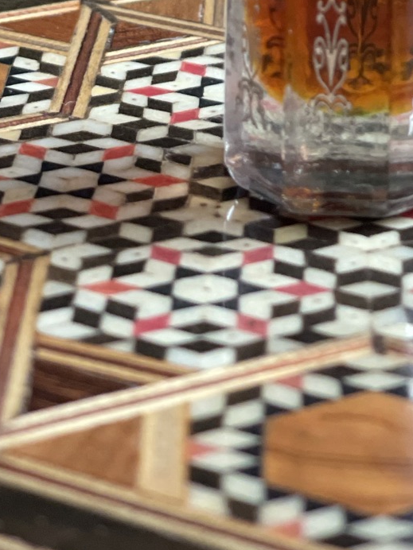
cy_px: -180
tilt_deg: -13.2
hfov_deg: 9.6
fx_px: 2450
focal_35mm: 154
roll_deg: -1.2
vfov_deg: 12.4
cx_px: 321
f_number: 2
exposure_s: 1/40
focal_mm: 6
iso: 200
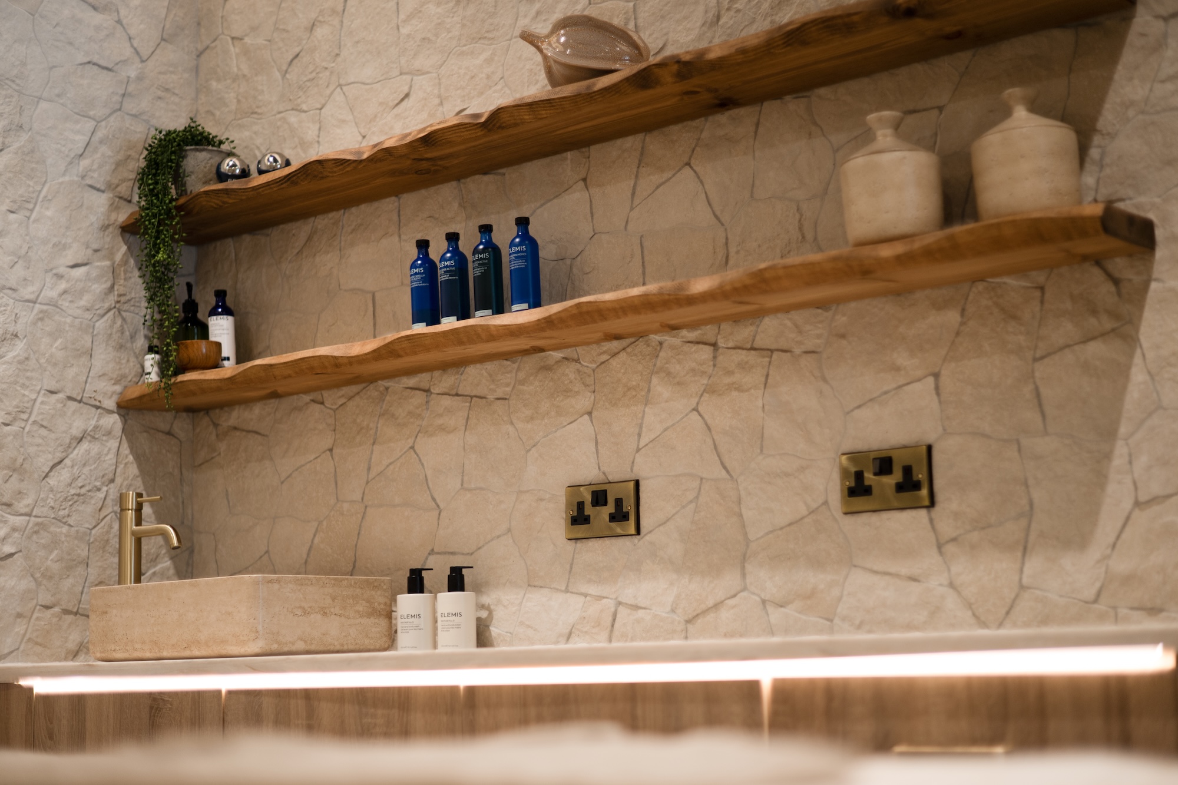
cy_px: 392
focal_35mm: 50
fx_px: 1636
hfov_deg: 39.6
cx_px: 589
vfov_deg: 27.0
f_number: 1.6
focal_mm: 50
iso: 160
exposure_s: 1/50
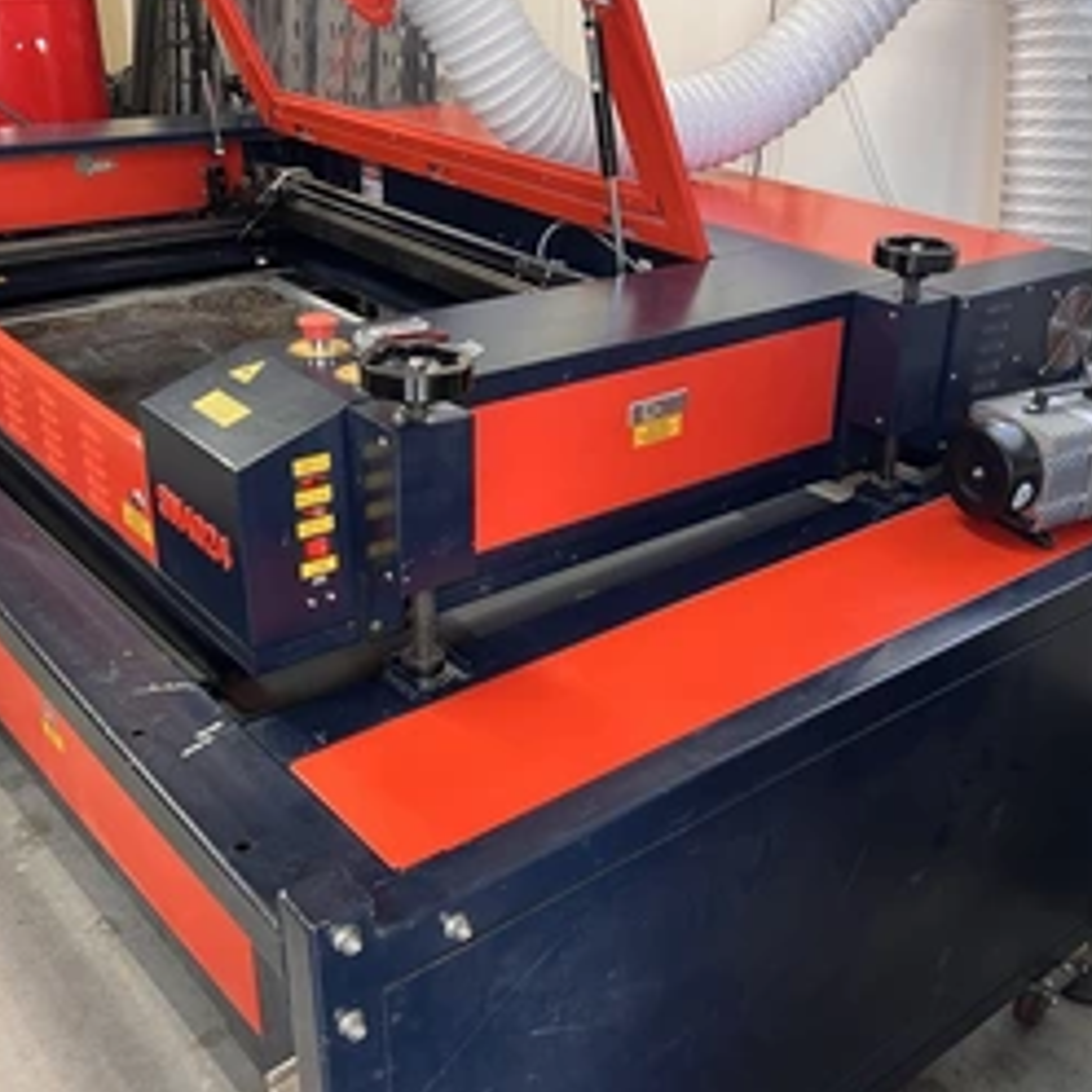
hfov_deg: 44.8
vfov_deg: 44.9
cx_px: 612
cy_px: 533
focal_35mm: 37
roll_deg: -0.8
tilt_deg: -25.9
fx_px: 1321
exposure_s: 1/60
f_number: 1.5
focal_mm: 5.7
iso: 80
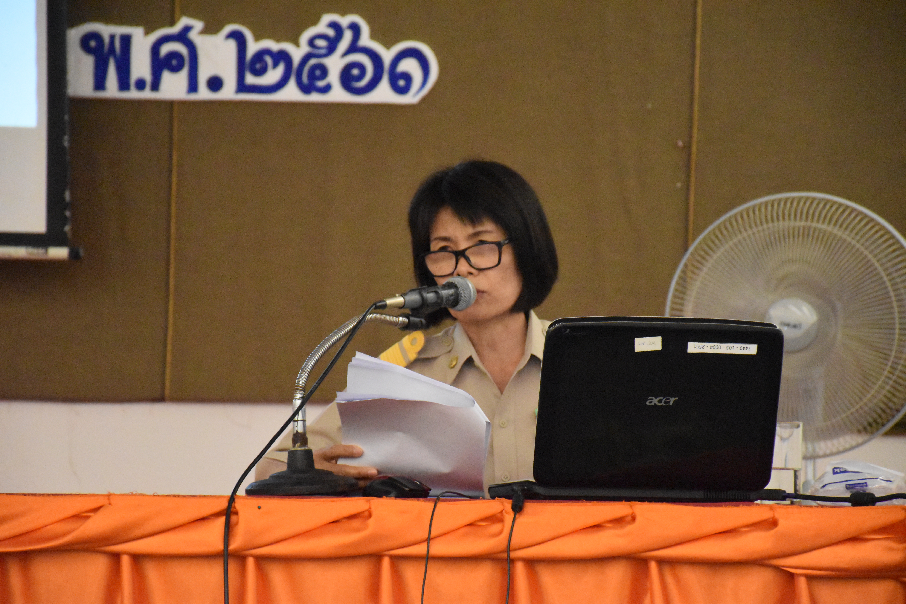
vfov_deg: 7.9
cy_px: 302
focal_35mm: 174
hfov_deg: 11.8
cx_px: 453
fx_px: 4379
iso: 11400
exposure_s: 1/125
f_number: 5.6
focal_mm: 116
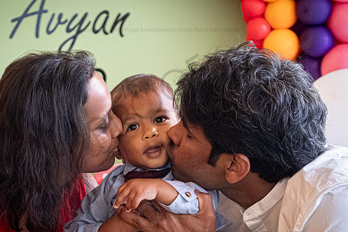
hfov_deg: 10.9
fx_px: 1818
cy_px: 189
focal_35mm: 188
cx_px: 111
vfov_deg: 7.3
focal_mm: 71.5
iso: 3200
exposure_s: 1/60
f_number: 2.8
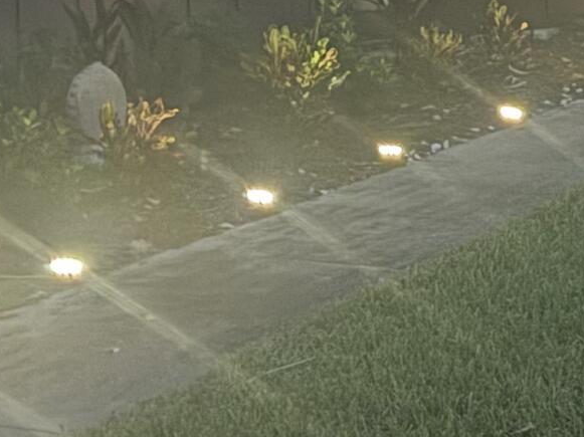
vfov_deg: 11.8
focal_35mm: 124
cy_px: -48
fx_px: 2091
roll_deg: +1.2
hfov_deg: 15.2
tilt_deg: -2.2
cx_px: 745
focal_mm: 6.76
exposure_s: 1/5
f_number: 1.78
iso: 1600
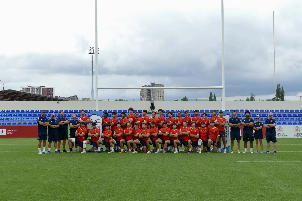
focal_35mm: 54
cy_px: 100
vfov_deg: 25.1
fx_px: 453
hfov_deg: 36.9
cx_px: 151
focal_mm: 19.84
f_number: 3.4
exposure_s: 1/1300
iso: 125
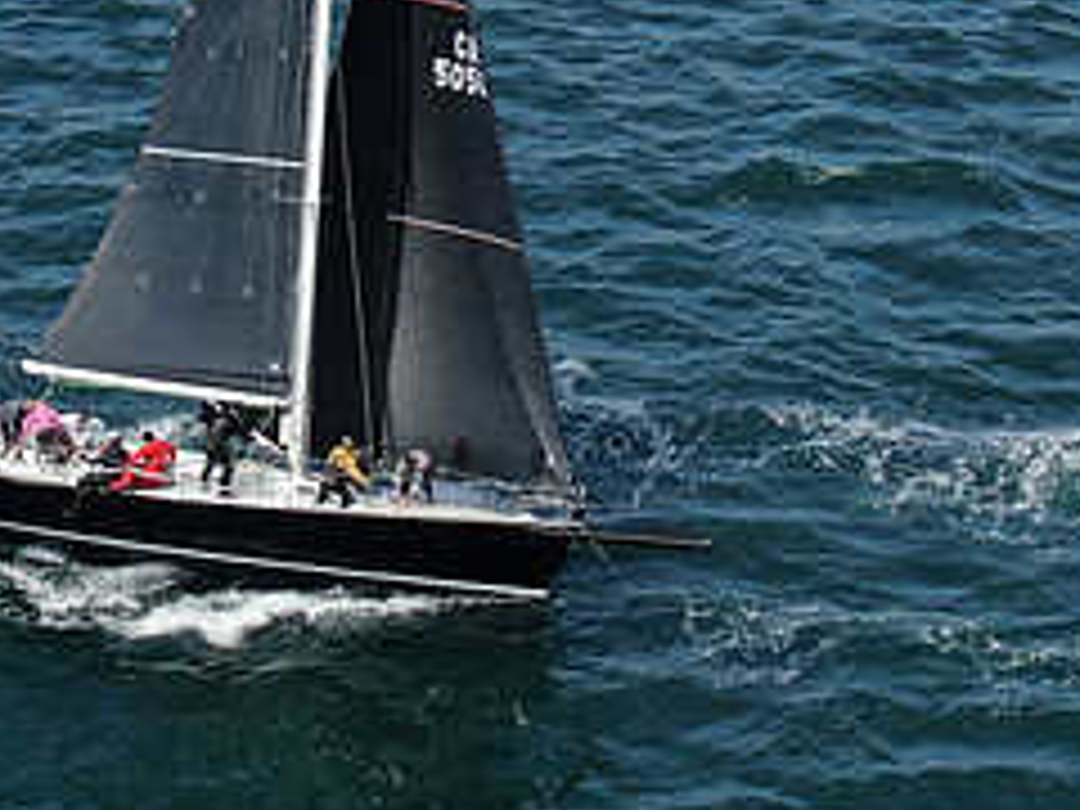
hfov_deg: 17.0
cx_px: 432
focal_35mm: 116
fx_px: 3619
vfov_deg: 12.7
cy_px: 191
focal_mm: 8.6
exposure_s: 1/640
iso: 100
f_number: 3.8
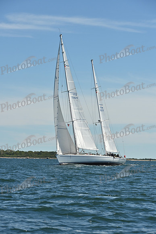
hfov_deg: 10.6
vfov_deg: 15.8
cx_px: 78
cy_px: 117
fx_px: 844
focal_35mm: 130
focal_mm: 130
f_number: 8
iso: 320
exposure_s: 1/2000
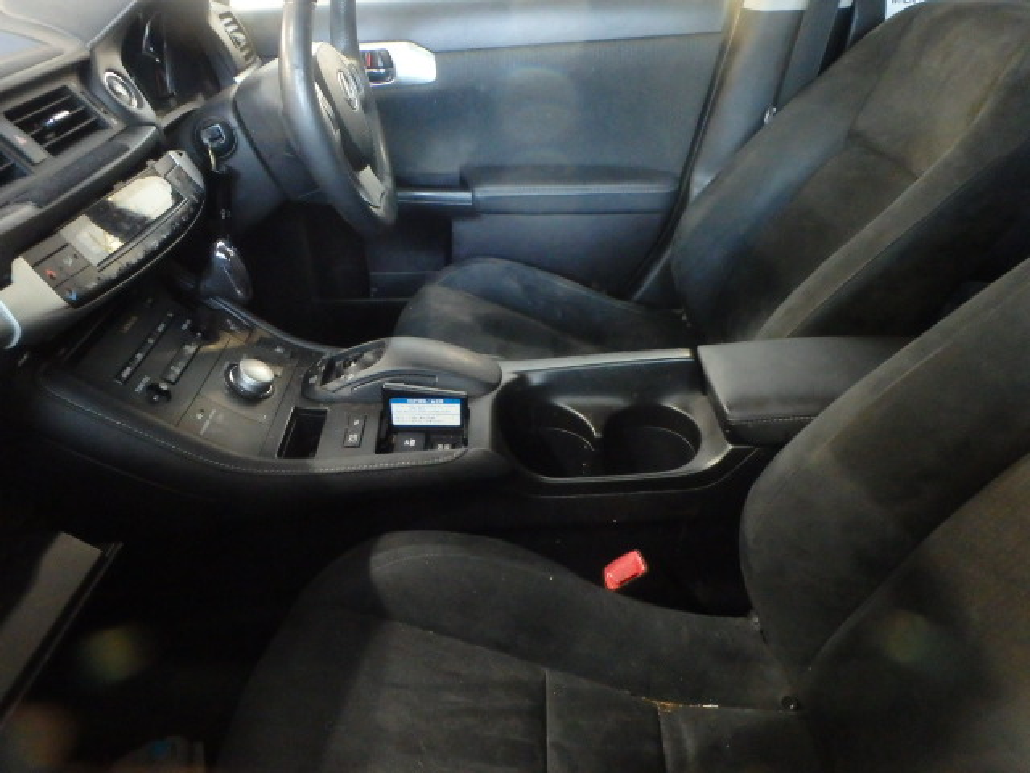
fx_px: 833
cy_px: 386
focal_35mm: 28
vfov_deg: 49.7
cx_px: 515
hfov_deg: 63.4
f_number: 3.9
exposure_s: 1/4
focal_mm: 5
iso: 1600
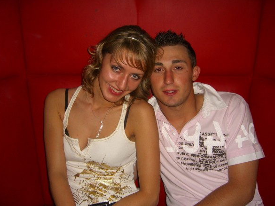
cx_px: 138
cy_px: 101
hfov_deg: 47.9
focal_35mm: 39
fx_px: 310
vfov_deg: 36.8
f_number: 2.8
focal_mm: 7.9
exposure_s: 1/60
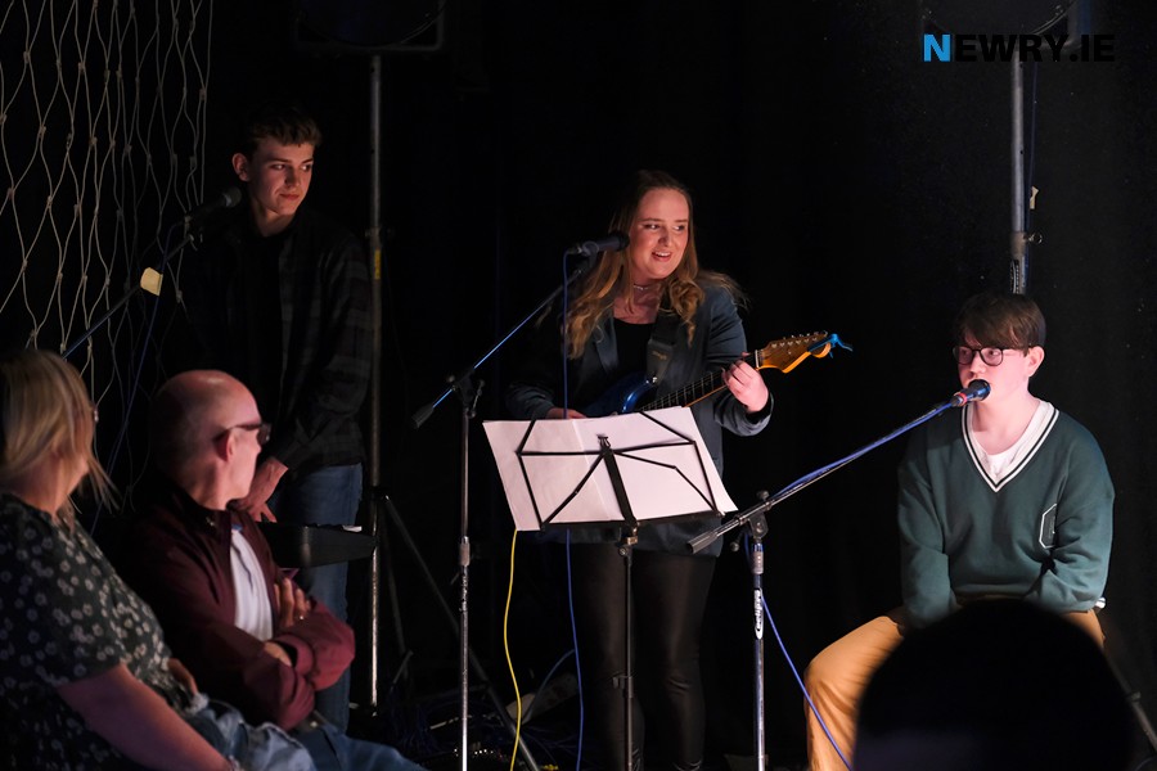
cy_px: 386
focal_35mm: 136
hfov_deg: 15.1
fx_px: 4371
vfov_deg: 10.1
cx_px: 578
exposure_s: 1/60
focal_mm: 90.6
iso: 3200
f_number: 2.8
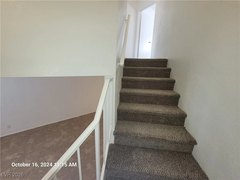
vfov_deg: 89.9
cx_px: 120
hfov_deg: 106.2
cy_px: 90
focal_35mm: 13
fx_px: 90
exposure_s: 1/60
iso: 160
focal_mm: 1.74
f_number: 2.2
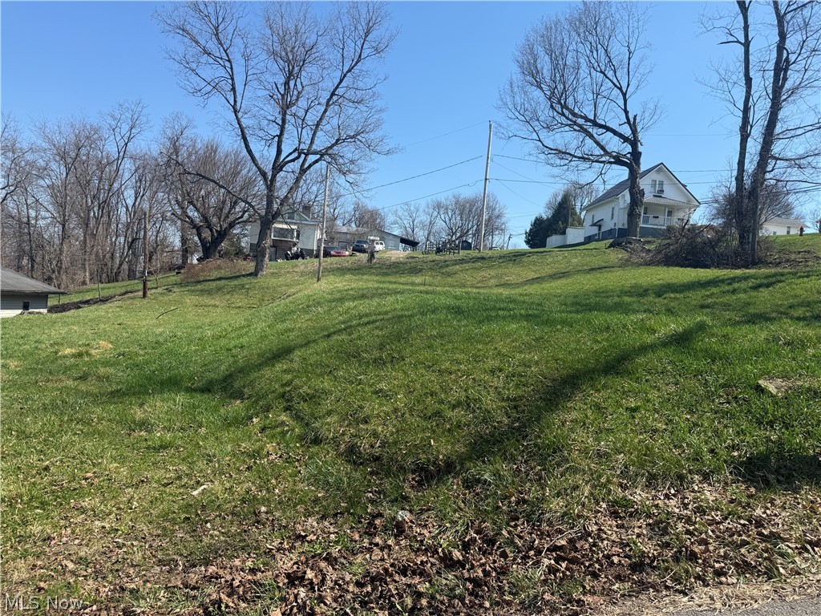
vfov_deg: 56.8
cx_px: 410
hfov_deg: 71.6
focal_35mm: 24
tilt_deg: -0.4
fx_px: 569
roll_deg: -4.7
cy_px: 308
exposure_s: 1/3279
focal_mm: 6.76
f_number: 1.78
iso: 80
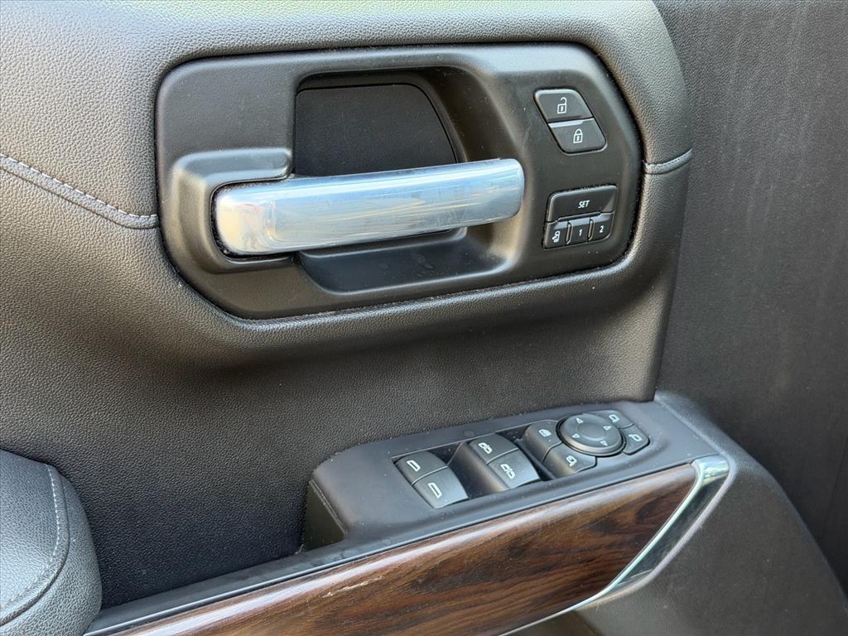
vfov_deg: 30.3
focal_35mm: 48
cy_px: 318
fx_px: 1176
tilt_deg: -28.1
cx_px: 424
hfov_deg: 39.7
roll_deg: -5.1
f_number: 1.78
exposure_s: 1/154
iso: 200
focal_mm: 6.76
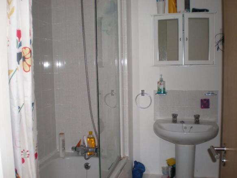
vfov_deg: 37.7
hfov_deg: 49.0
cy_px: 89
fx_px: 260
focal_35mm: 38
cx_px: 118
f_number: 3.1
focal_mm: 6.3
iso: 64
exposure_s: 1/60
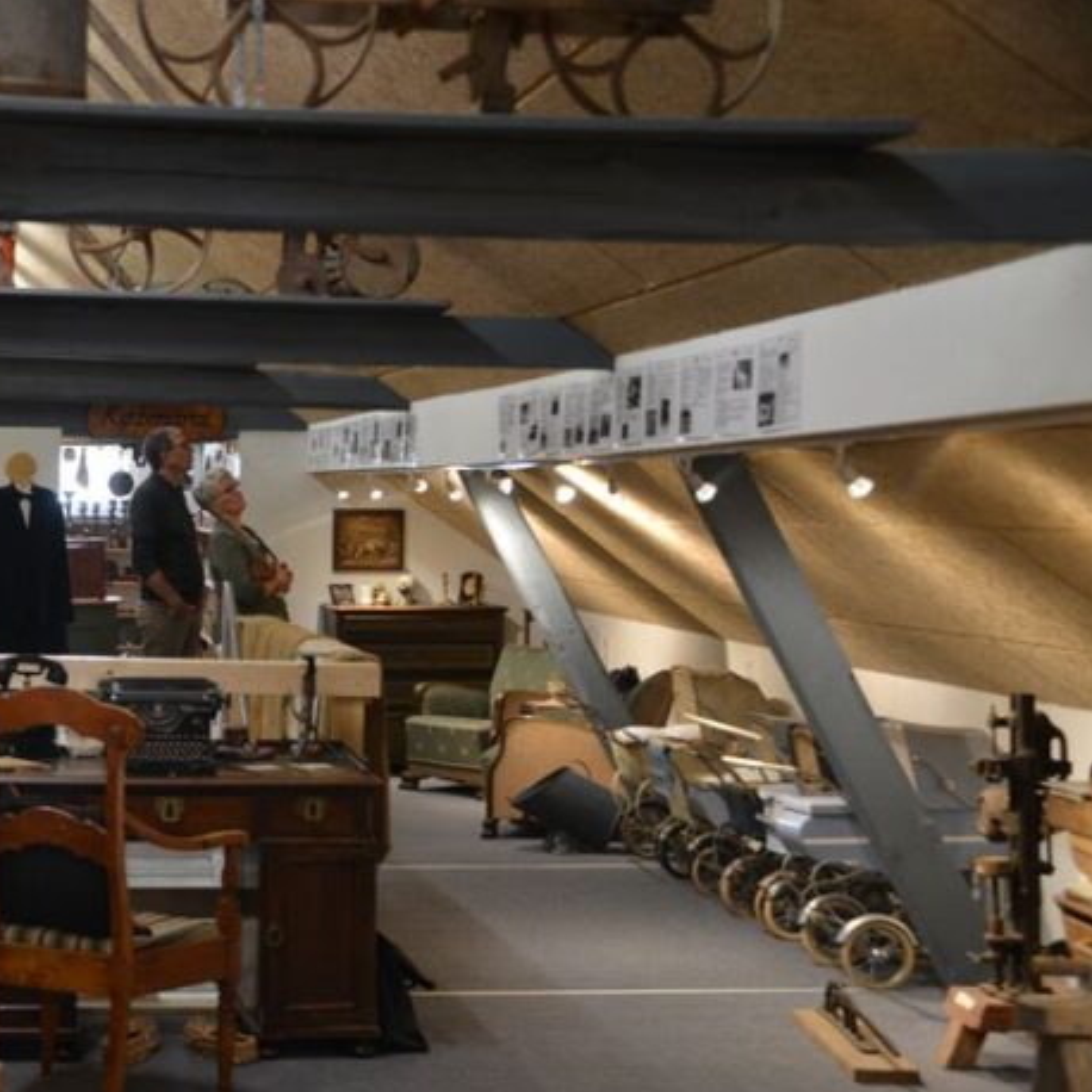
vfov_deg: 24.3
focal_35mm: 71
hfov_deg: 24.1
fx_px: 2534
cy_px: 548
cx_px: 269
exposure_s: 1/40
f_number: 4.5
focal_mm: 55
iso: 1000
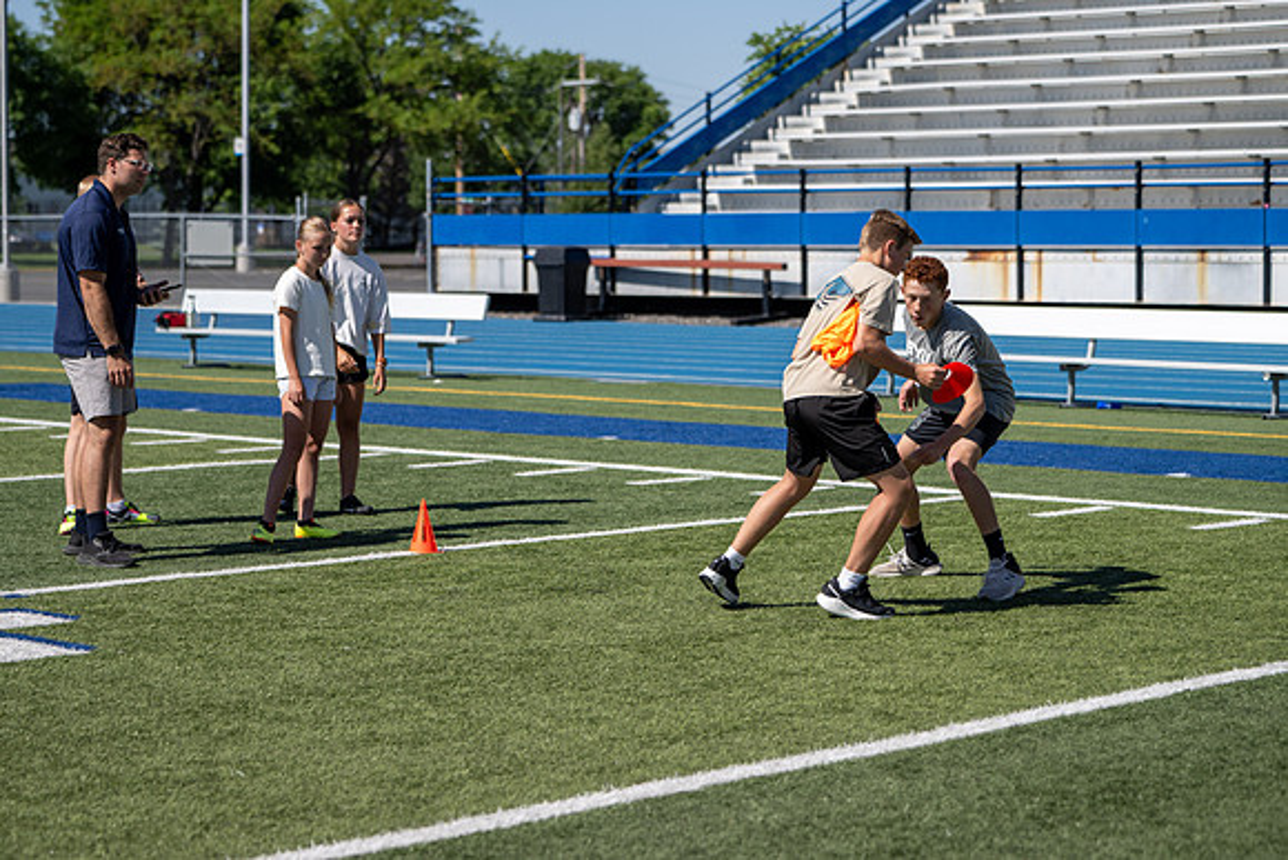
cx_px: 643
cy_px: 370
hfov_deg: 25.0
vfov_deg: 16.8
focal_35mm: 81
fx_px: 2906
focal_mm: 70
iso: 50
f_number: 3.2
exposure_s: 1/800
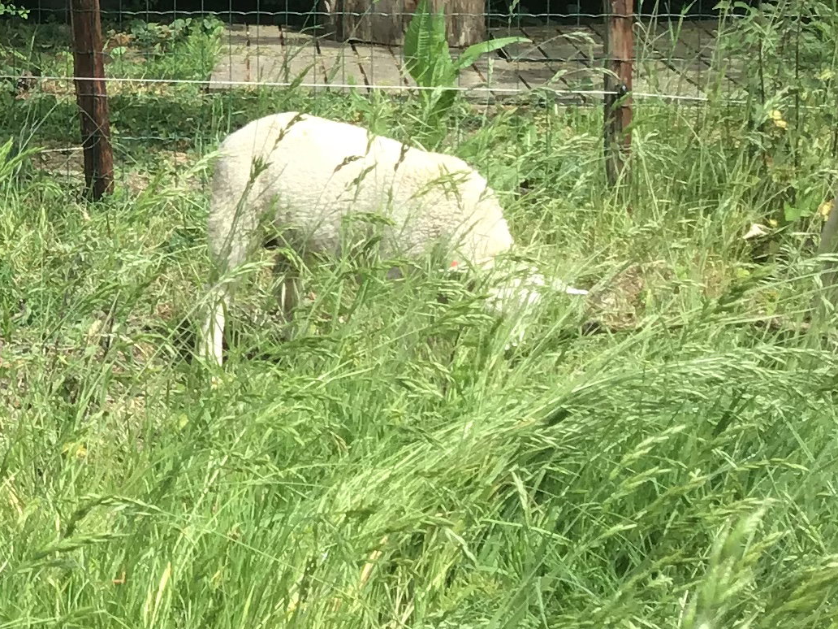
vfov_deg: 14.6
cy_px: -111
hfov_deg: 18.2
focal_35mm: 98
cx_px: -355
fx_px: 2372
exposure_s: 1/411
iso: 25
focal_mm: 3.3
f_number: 2.4
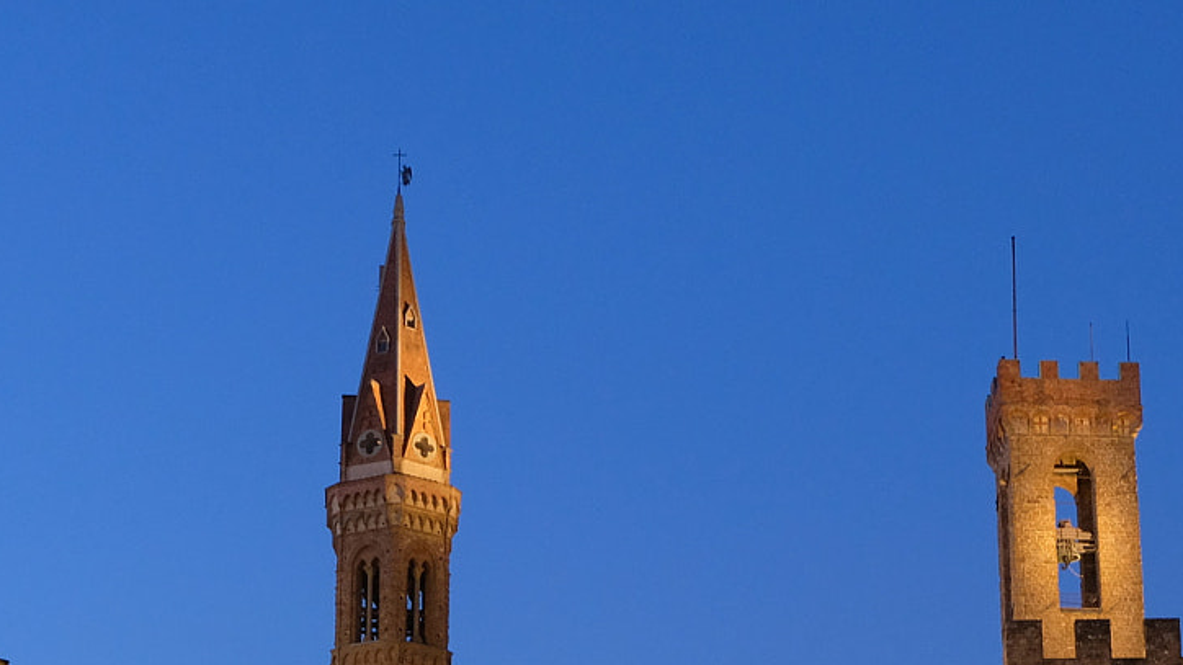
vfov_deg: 14.4
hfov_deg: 26.2
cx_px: 685
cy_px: 832
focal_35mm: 81
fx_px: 2540
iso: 800
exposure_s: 1/4
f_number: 4.2
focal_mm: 23.2
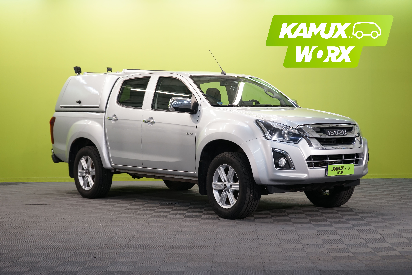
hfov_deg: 31.4
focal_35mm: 64
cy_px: 138
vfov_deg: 21.2
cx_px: 206
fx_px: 732
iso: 500
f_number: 5.6
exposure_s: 1/40
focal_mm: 64
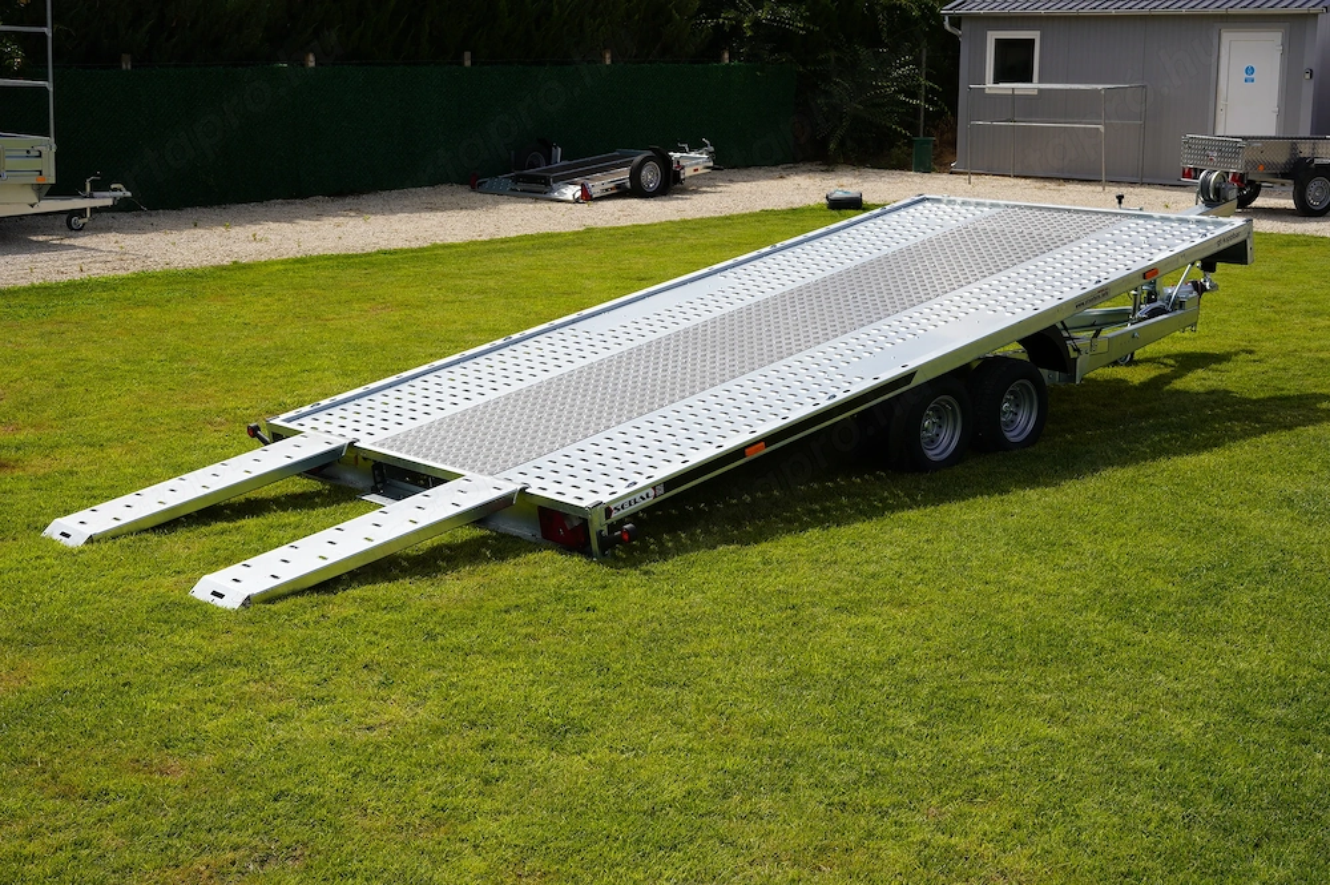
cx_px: 665
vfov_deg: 26.9
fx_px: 1846
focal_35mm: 50
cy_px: 442
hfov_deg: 39.6
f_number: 10
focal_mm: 50
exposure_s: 1/200
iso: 100
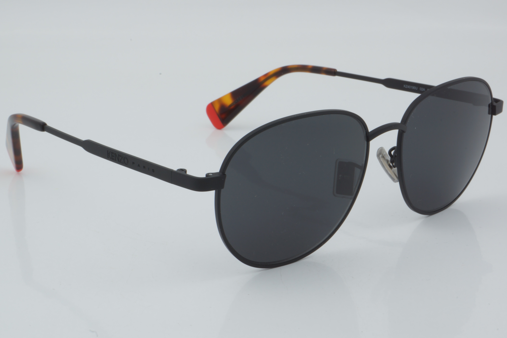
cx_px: 254
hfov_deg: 27.0
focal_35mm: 75
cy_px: 169
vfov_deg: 18.2
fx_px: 1056
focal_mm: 50
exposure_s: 1/3
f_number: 32
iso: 100
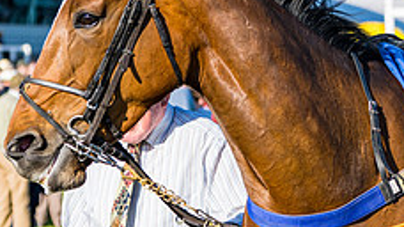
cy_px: 155
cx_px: 281
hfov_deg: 8.6
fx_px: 2677
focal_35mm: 250
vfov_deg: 4.9
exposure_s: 1/2000
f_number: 4
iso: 200
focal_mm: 72
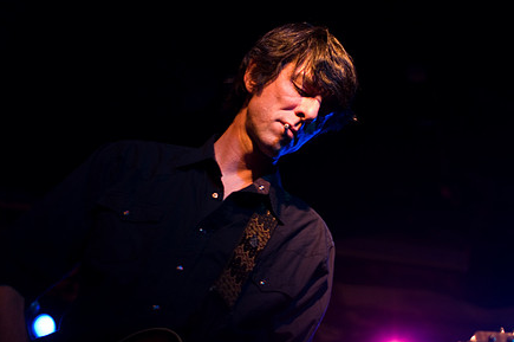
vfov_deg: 22.5
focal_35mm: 60
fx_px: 856
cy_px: 211
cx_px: 292
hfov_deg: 33.4
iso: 1000
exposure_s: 1/80
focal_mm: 30
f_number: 1.4
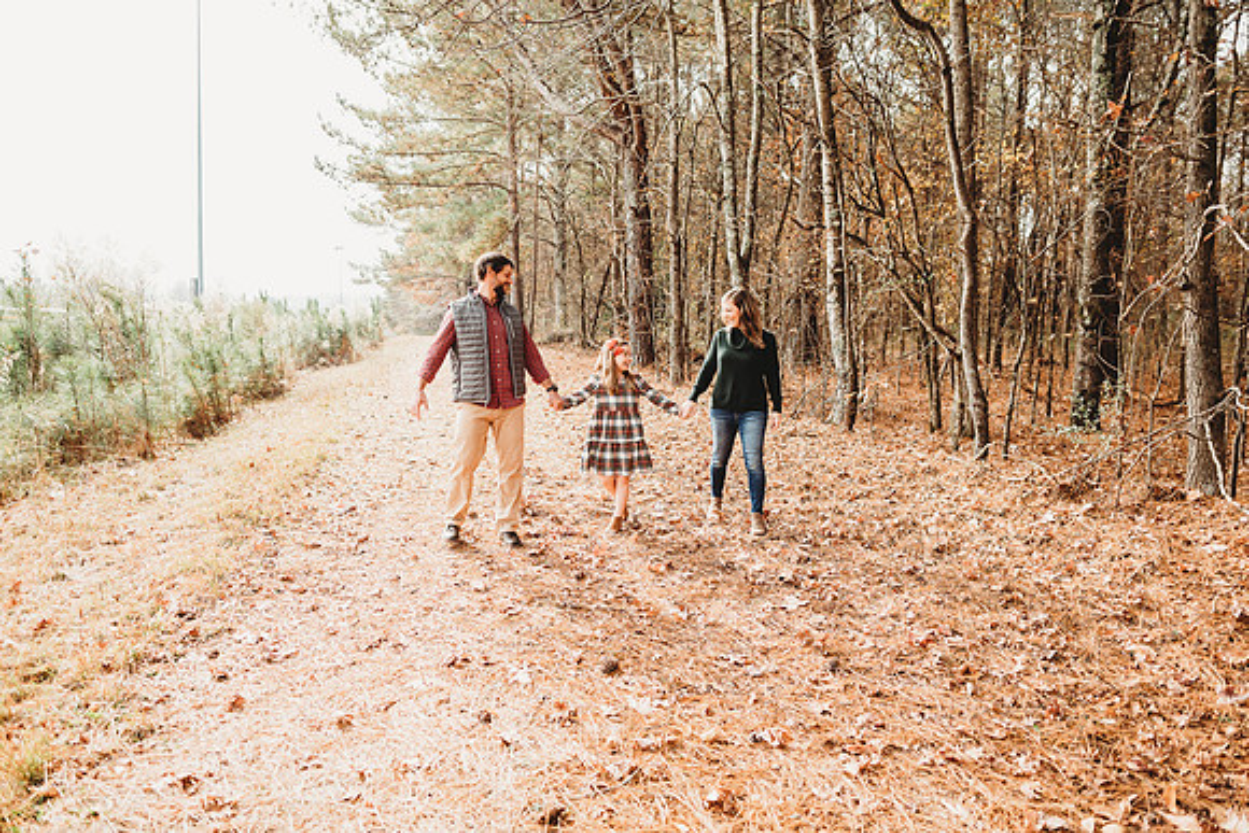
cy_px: 416
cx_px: 624
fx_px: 833
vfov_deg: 53.2
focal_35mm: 24
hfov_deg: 73.7
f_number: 2.5
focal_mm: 24
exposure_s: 1/500
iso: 100
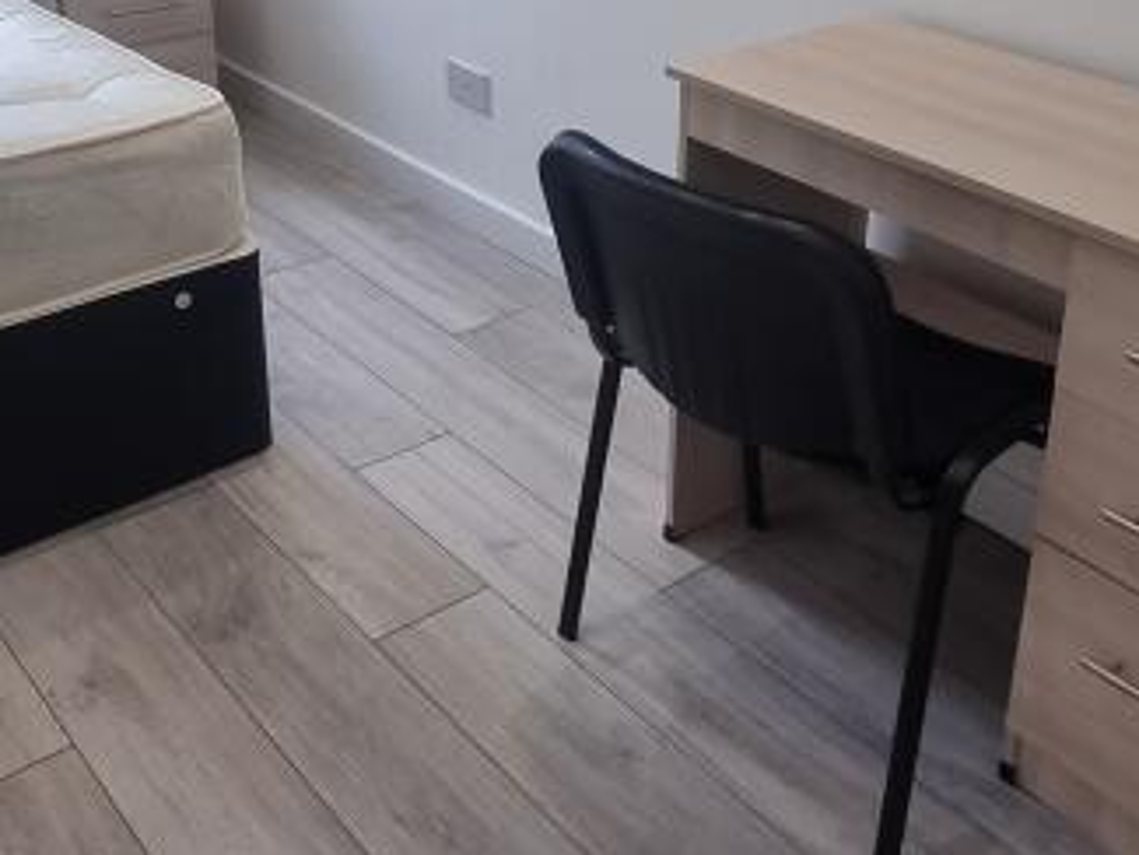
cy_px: 137
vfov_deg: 33.8
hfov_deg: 45.7
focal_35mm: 41
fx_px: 1350
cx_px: 617
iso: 100
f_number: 2.2
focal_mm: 2.2
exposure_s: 1/100
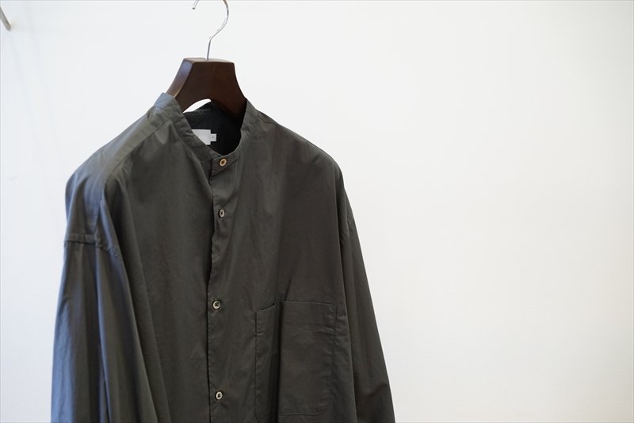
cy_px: 212
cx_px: 317
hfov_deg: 36.3
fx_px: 968
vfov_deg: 24.6
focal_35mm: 55
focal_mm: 55
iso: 640
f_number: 4
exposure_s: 1/60
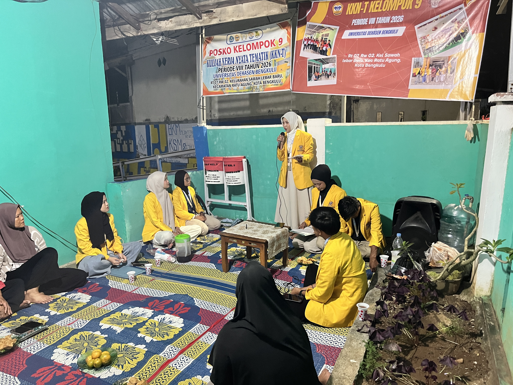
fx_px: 385
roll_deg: +1.2
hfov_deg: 67.3
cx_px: 256
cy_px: 192
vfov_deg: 53.1
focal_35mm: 26
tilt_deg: -10.2
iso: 1000
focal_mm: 5.1
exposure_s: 1/25
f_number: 1.6
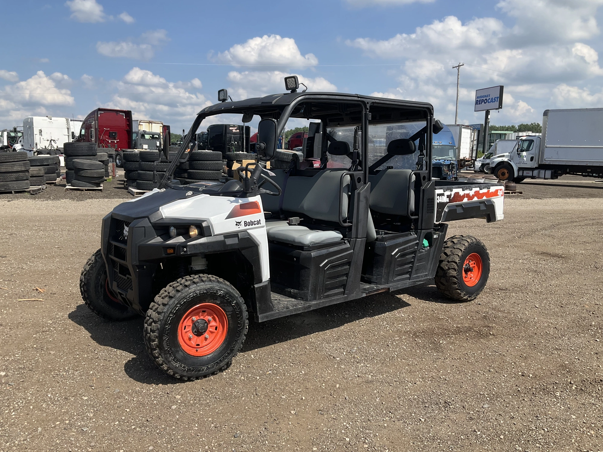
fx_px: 505
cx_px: 302
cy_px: 226
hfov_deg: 61.7
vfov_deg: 48.2
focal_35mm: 29
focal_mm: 3
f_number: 1.8
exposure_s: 1/1848
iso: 25
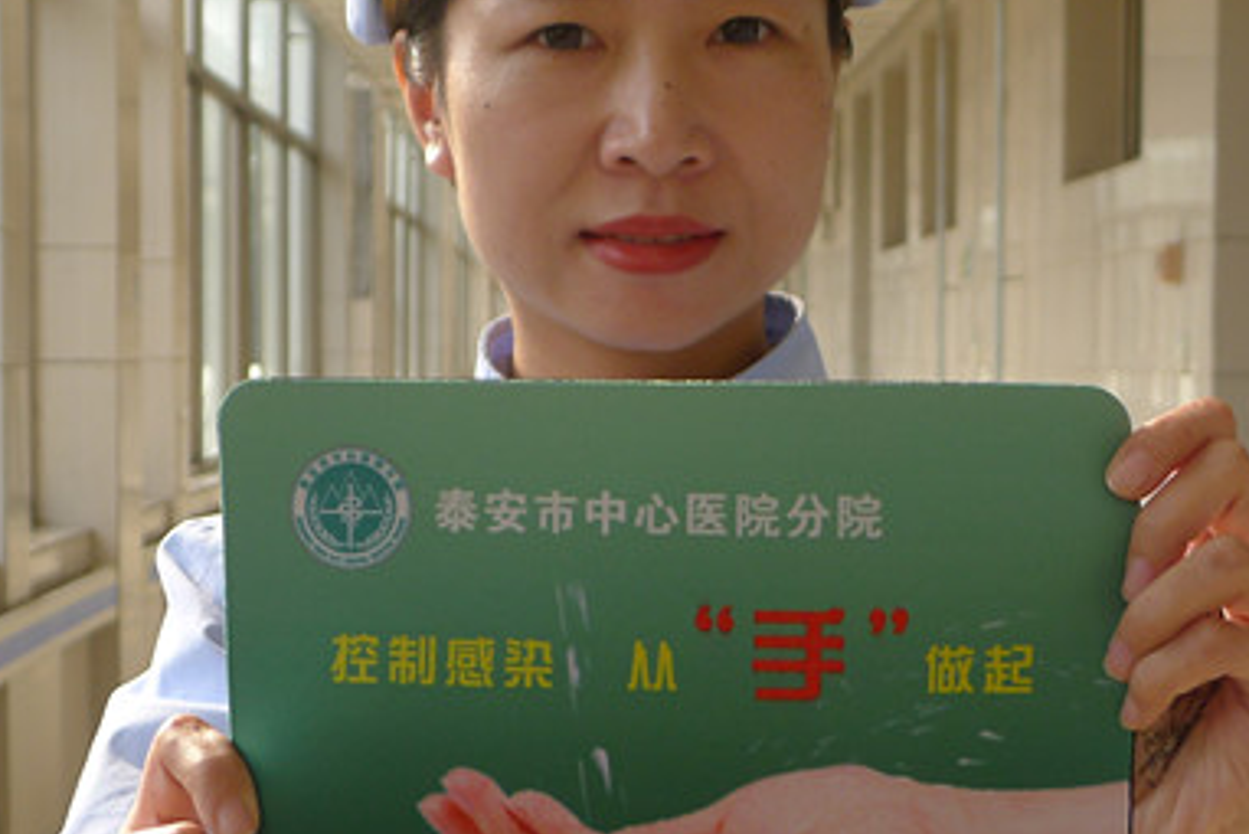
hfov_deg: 22.6
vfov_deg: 15.2
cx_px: 657
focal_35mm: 90
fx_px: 3124
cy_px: 587
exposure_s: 1/200
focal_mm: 9.2
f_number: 2.8
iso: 80
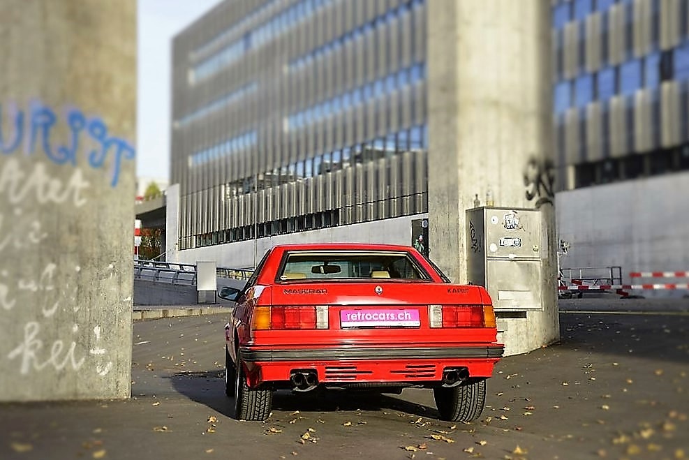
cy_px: 230
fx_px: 766
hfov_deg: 48.4
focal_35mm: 40
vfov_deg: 33.4
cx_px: 344
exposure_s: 1/160
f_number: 9
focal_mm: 40
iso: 320
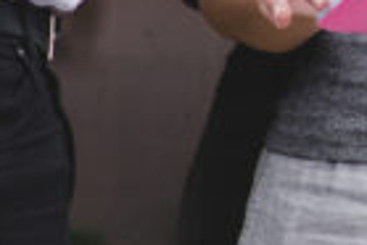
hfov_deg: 3.2
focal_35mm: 626
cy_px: -356
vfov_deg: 2.2
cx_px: 921
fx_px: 6388
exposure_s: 1/200
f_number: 2.5
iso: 320
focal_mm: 85
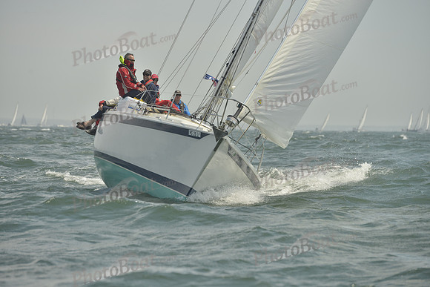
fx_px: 2150
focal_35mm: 180
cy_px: 144
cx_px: 215
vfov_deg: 7.6
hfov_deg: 11.4
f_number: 7.1
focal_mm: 180
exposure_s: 1/1250
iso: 200
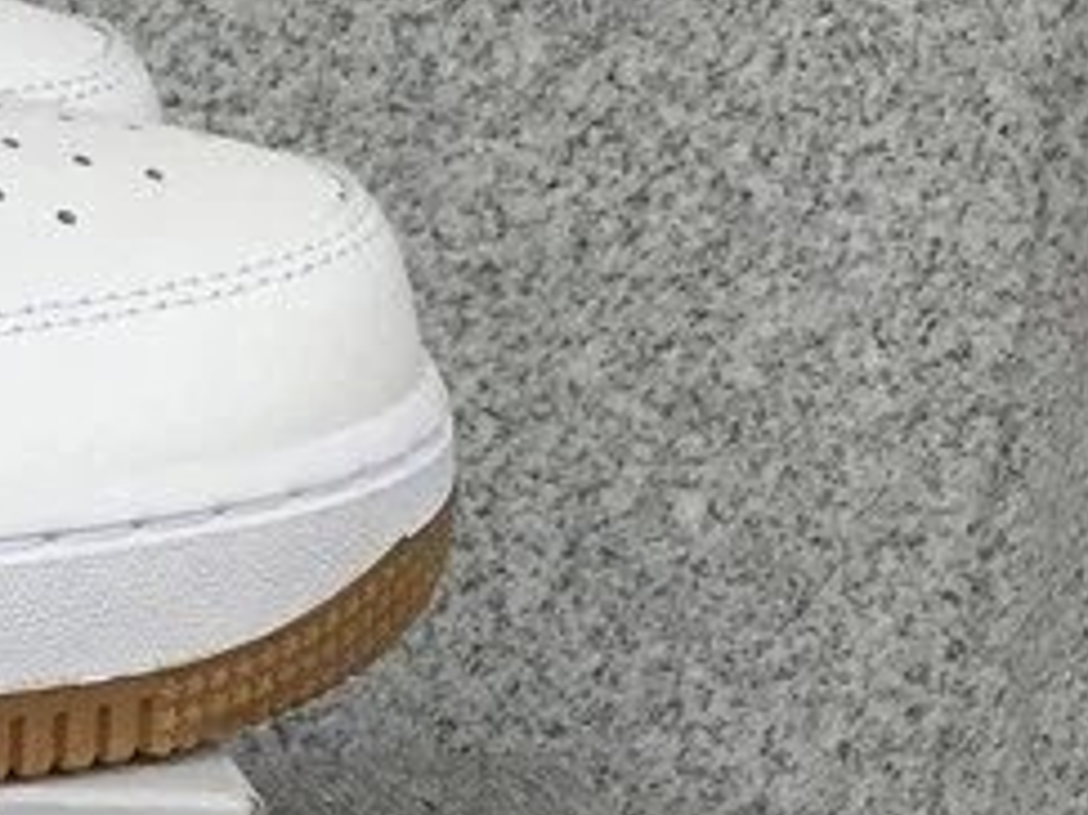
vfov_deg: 12.9
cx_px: -900
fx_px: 3613
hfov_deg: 14.8
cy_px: 531
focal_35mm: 115
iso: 25
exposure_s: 1/108
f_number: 2.4
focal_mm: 3.3
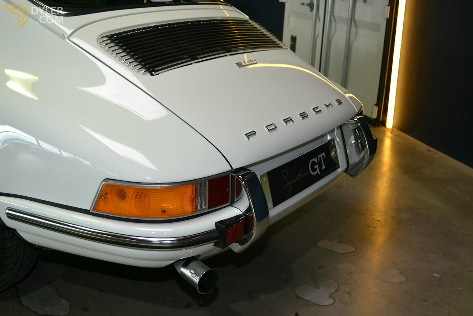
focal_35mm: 45
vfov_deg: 29.9
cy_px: 158
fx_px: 591
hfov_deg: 43.6
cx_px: 236
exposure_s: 1/80
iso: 400
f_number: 4.5
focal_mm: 30
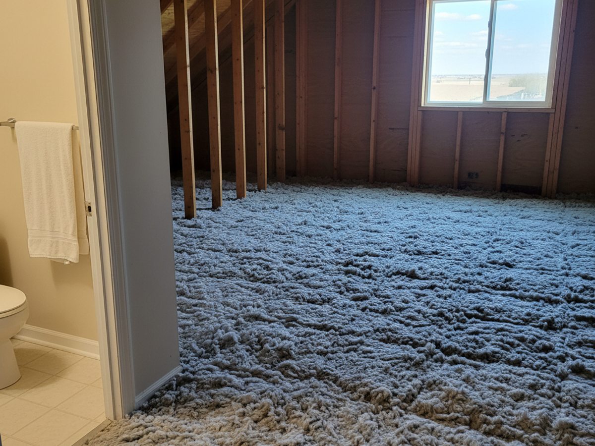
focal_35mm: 24
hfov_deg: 71.6
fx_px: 413
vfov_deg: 56.8
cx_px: 298
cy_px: 223
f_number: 1.68
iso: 55
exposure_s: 1/1779
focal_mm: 6.8
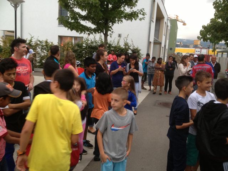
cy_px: 86
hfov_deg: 52.6
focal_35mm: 35
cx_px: 114
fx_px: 231
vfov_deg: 40.7
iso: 160
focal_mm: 4.28
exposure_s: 1/20
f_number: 2.4
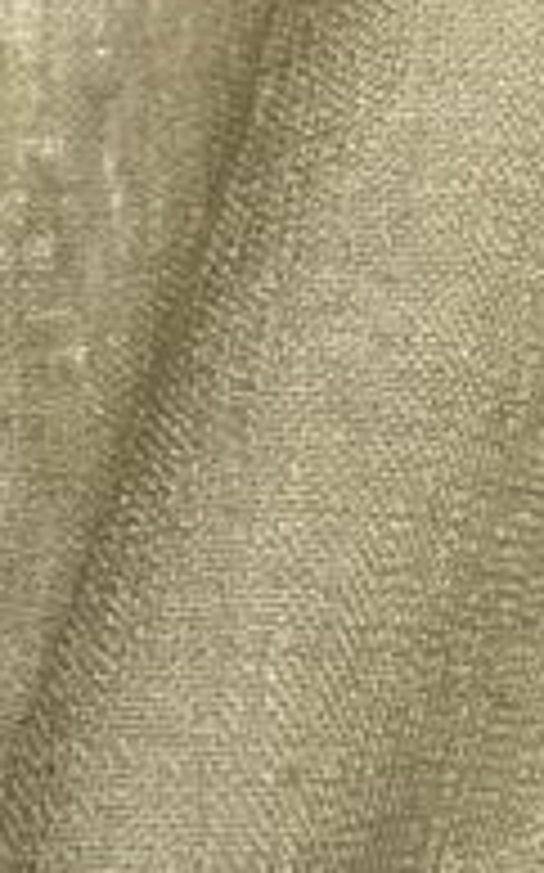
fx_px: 2423
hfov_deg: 12.7
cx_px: 40
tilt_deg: -77.1
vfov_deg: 20.4
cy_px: 547
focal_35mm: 102
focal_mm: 3.99
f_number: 1.8
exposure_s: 1/17
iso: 50
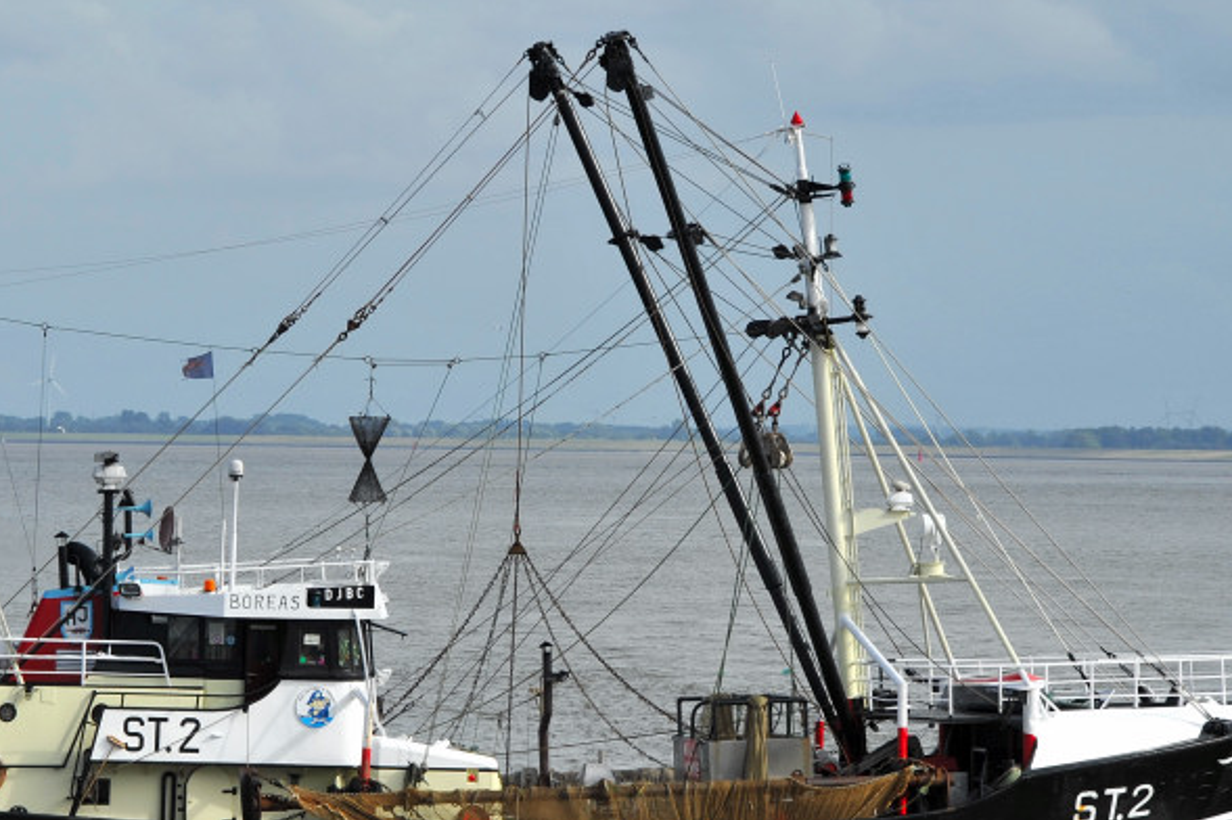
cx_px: 479
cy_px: 375
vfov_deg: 3.8
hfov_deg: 5.6
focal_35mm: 365
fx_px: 12484
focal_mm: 210
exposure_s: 1/400
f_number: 10
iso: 200
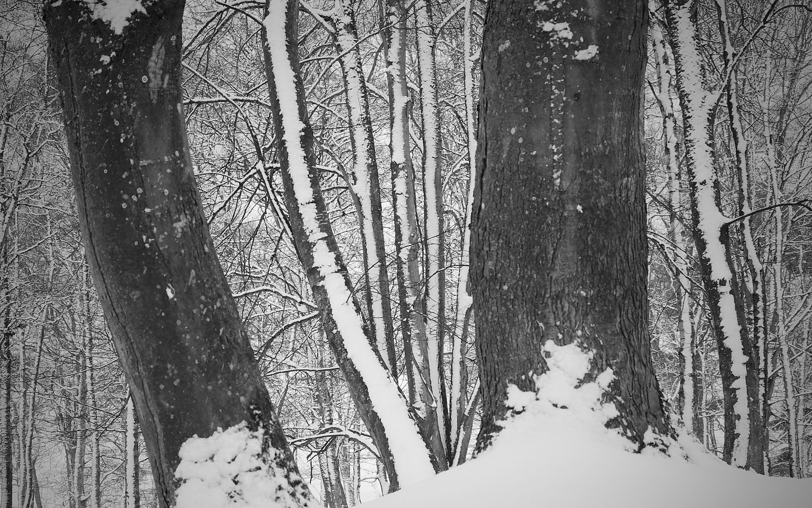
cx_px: 399
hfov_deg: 38.2
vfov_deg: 24.4
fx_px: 1173
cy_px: 297
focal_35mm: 53
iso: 800
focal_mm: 31.5
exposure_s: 1/180
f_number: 7.1
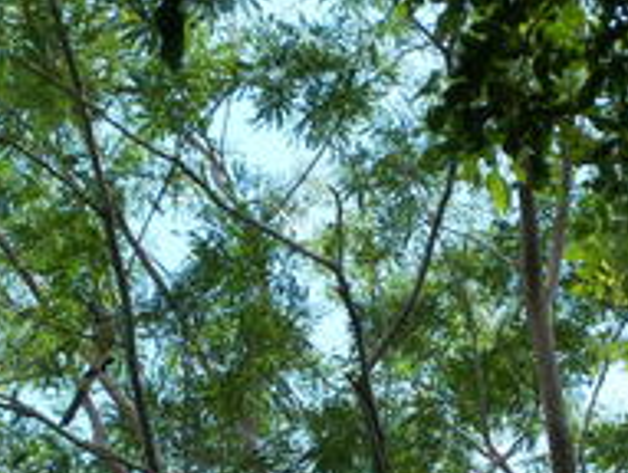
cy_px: 447
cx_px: 291
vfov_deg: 7.2
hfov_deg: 9.6
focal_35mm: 206
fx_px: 3744
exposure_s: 1/200
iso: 80
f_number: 4.9
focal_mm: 22.5
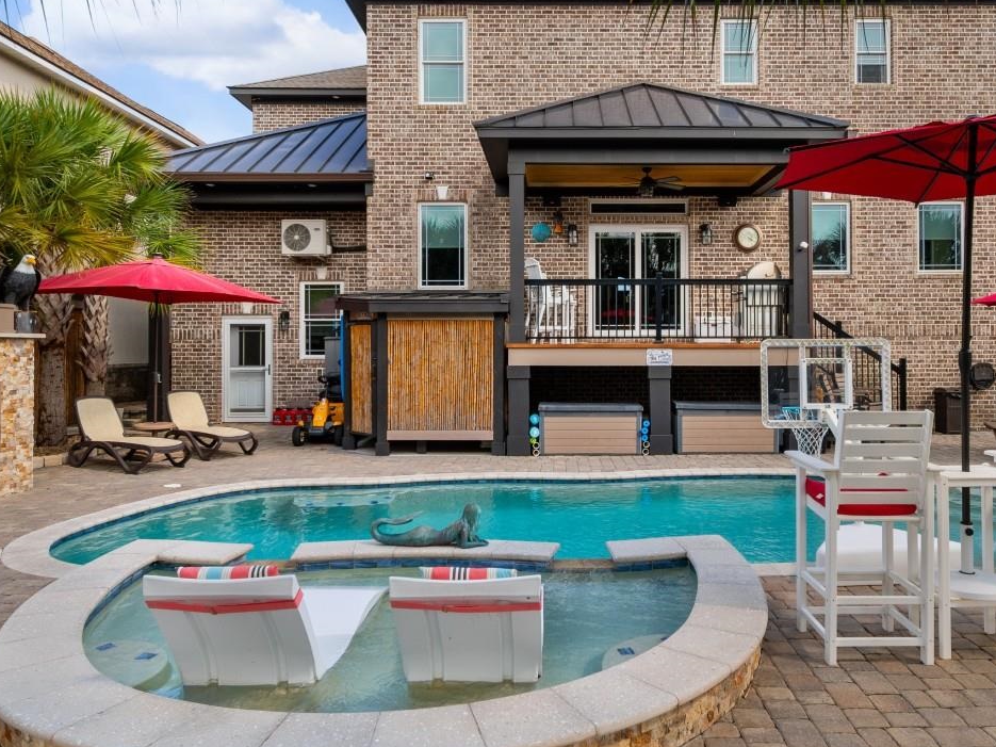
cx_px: 560
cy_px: 343
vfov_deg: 54.8
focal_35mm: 25
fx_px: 719
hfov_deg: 69.1
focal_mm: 10
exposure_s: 1/200
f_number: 7.1
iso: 100
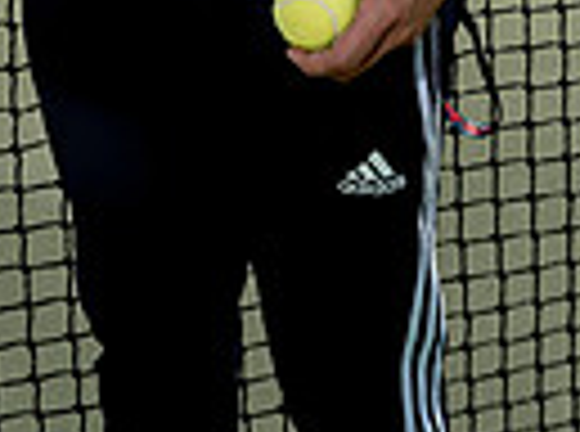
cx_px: 238
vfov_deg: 11.5
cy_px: -518
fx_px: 1855
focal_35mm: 111
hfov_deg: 17.8
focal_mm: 33
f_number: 8
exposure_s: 1/125
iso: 100
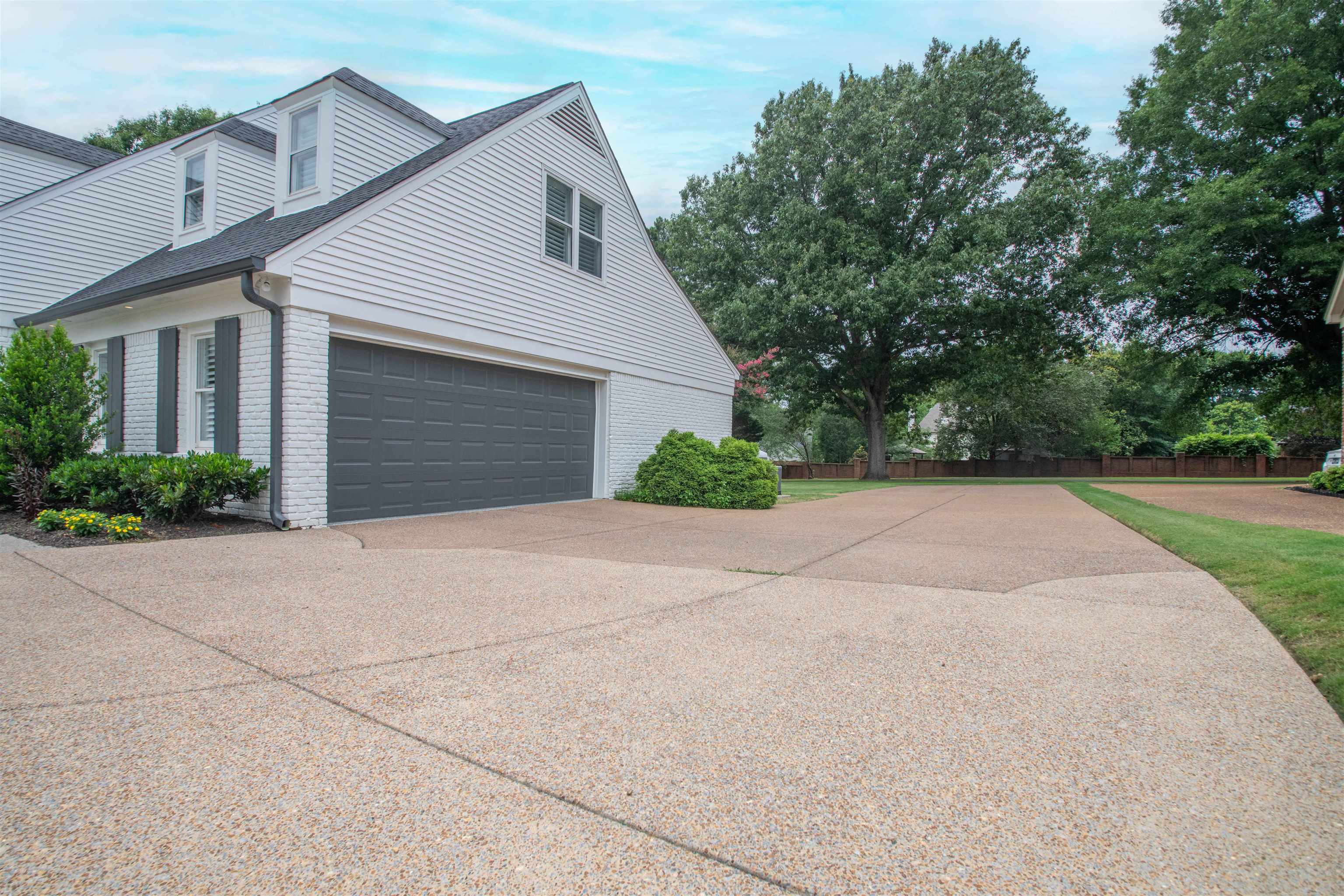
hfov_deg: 93.3
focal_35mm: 17
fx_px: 635
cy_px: 448
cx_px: 672
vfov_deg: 70.4
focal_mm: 17
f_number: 11
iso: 400
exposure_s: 1/400
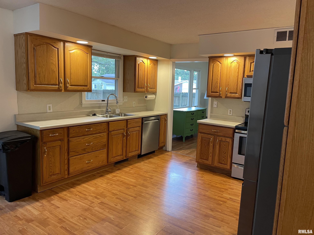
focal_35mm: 26
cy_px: 118
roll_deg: -2.1
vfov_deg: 53.1
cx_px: 157
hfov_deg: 67.3
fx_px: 236
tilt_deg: -9.4
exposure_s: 1/60
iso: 200
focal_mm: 5.1
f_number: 1.6
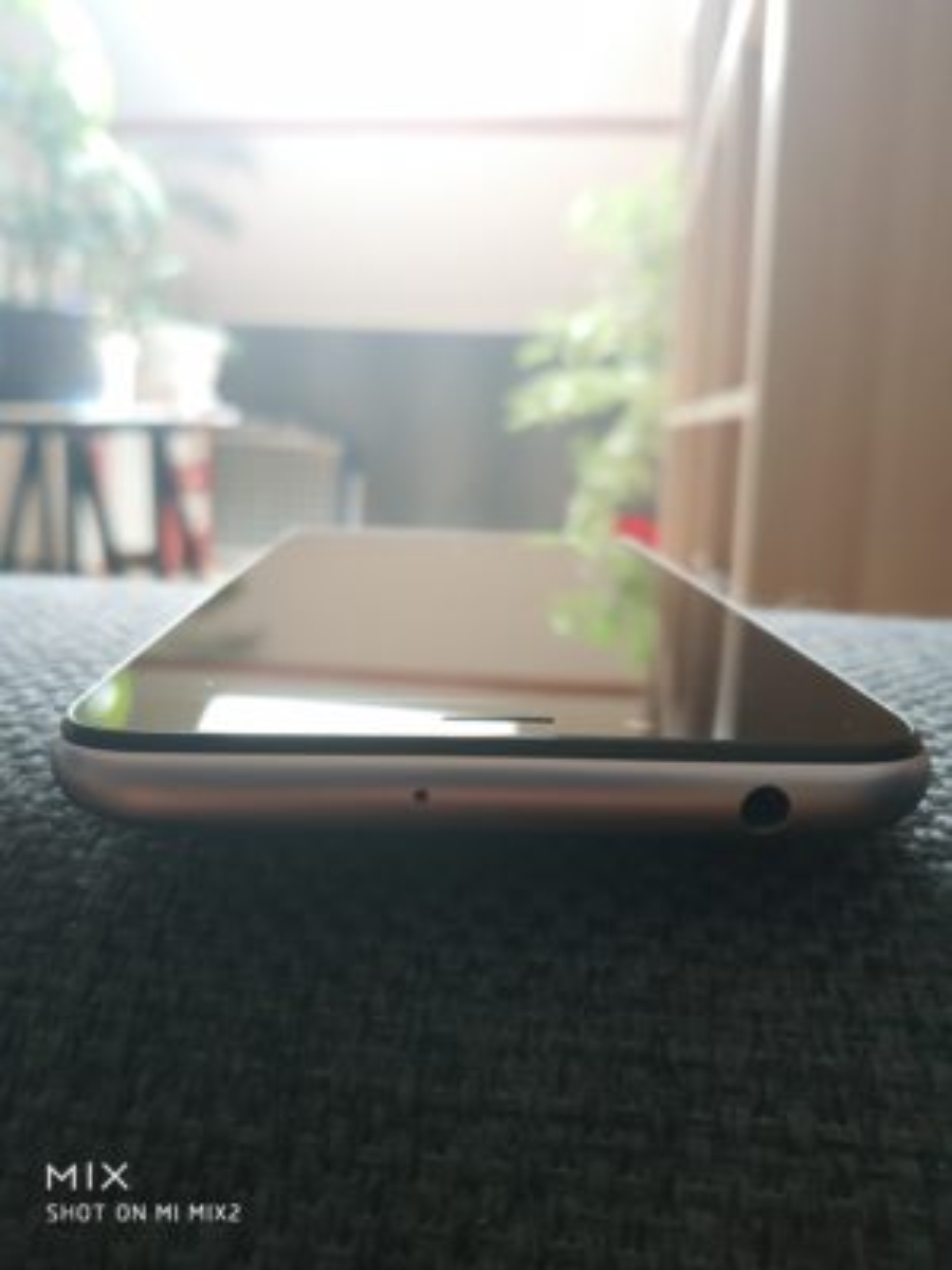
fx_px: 1173
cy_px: 635
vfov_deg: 56.8
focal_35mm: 32
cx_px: 476
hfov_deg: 44.2
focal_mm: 4.5
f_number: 2
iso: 761
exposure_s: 1/17
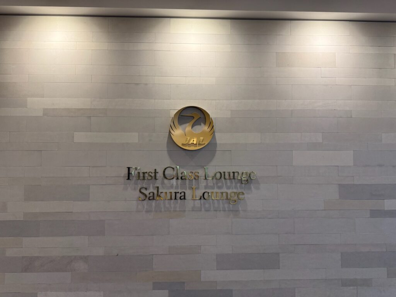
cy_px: 148
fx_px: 275
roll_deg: +0.5
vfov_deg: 56.8
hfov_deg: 71.6
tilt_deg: +2.7
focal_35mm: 24
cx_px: 198
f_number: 1.78
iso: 200
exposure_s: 1/100
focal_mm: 6.76
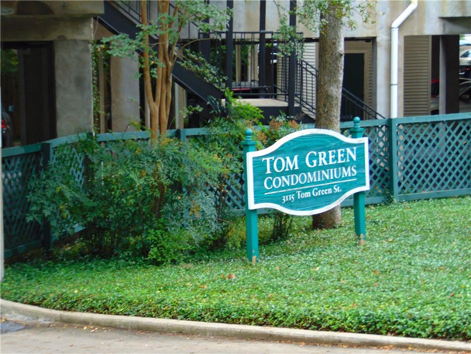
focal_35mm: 108
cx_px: 236
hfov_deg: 18.2
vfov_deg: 13.7
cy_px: 177
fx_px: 1469
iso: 200
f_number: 3.9
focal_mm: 19.4
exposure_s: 1/40
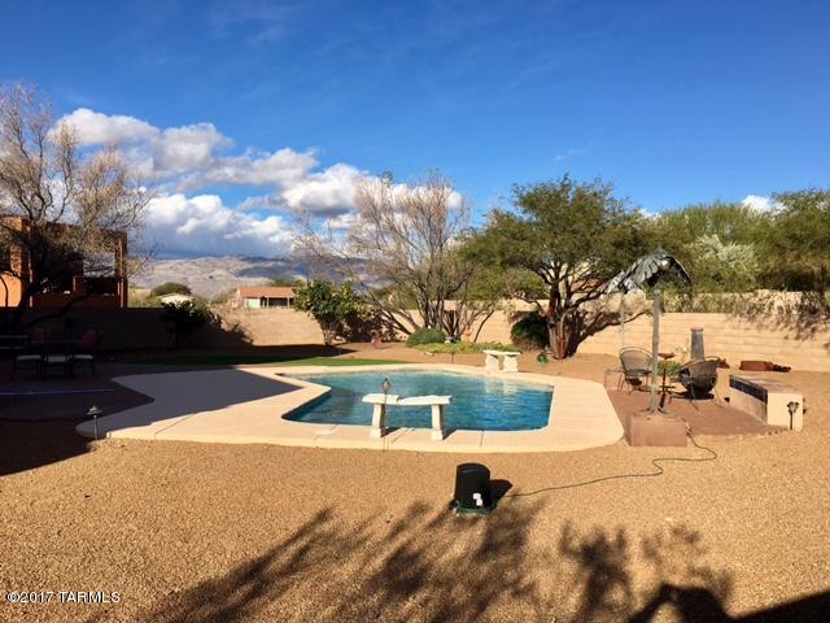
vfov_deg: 48.2
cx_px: 415
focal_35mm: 29
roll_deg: +0.1
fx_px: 695
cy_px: 312
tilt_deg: -2.6
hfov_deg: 61.7
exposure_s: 1/2079
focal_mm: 4.15
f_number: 2.2
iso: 25
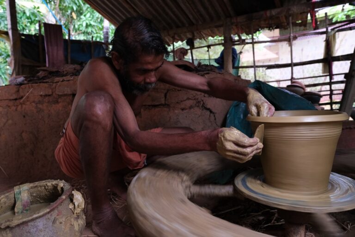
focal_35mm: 24
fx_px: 237
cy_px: 118
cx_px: 178
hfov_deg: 73.7
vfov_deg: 53.1
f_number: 5
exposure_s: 1/60
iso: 1600
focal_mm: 16
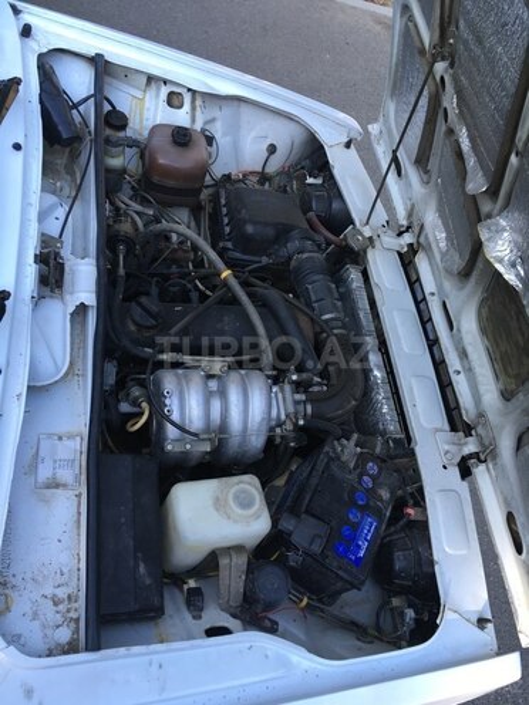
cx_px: 264
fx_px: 591
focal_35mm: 29
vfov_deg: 61.7
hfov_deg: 48.2
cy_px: 352
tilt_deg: -53.6
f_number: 2.2
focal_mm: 4.15
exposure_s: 1/100
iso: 25
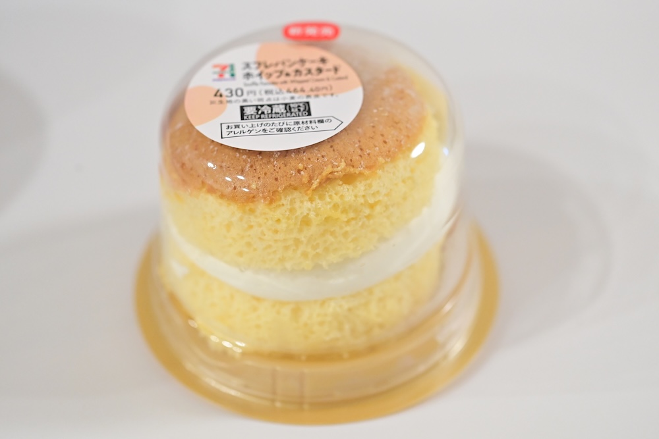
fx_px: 1098
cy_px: 220
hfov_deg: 33.4
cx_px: 330
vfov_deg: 22.6
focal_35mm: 60
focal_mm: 60
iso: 8000
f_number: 4
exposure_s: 1/200
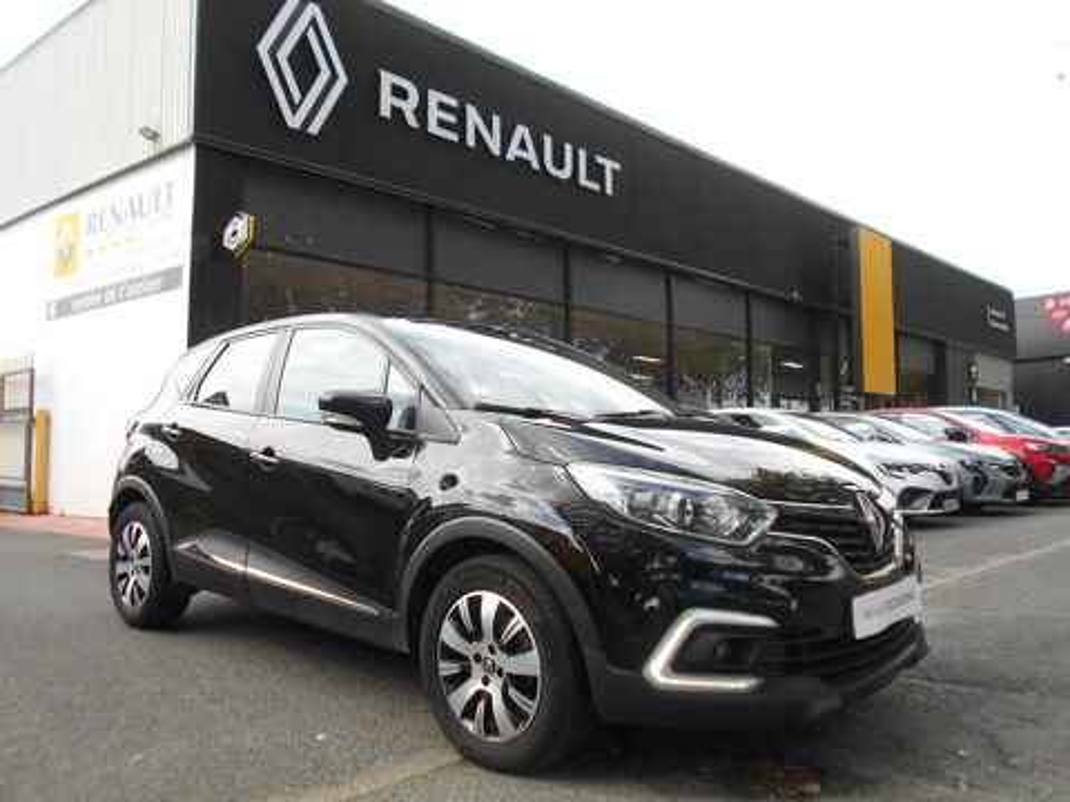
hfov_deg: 67.3
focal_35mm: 26
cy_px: 401
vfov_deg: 53.1
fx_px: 804
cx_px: 535
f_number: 3.2
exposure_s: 1/250
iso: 80
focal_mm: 4.6
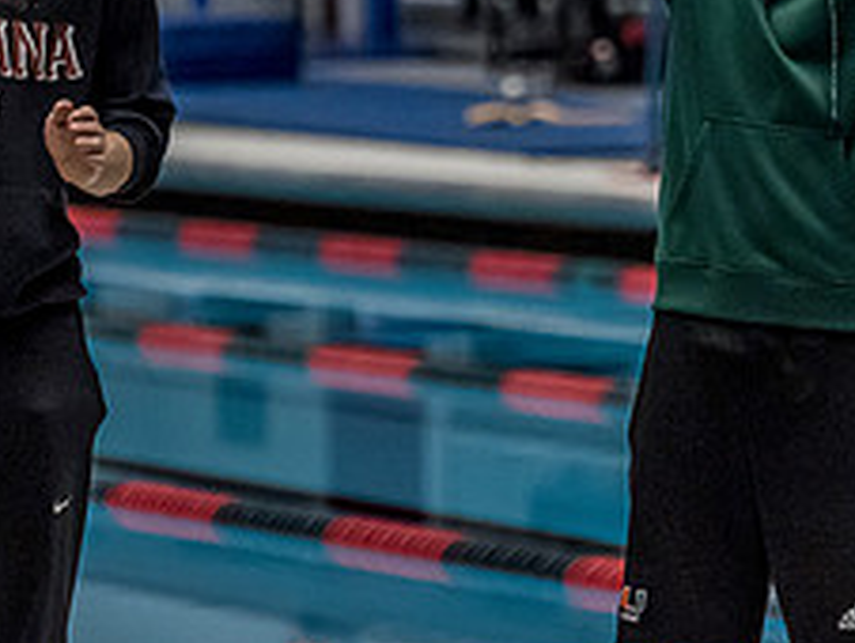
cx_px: 802
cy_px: 157
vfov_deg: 2.3
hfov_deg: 3.1
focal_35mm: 641
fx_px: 15849
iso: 2500
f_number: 2.8
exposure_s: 1/1600
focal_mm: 125
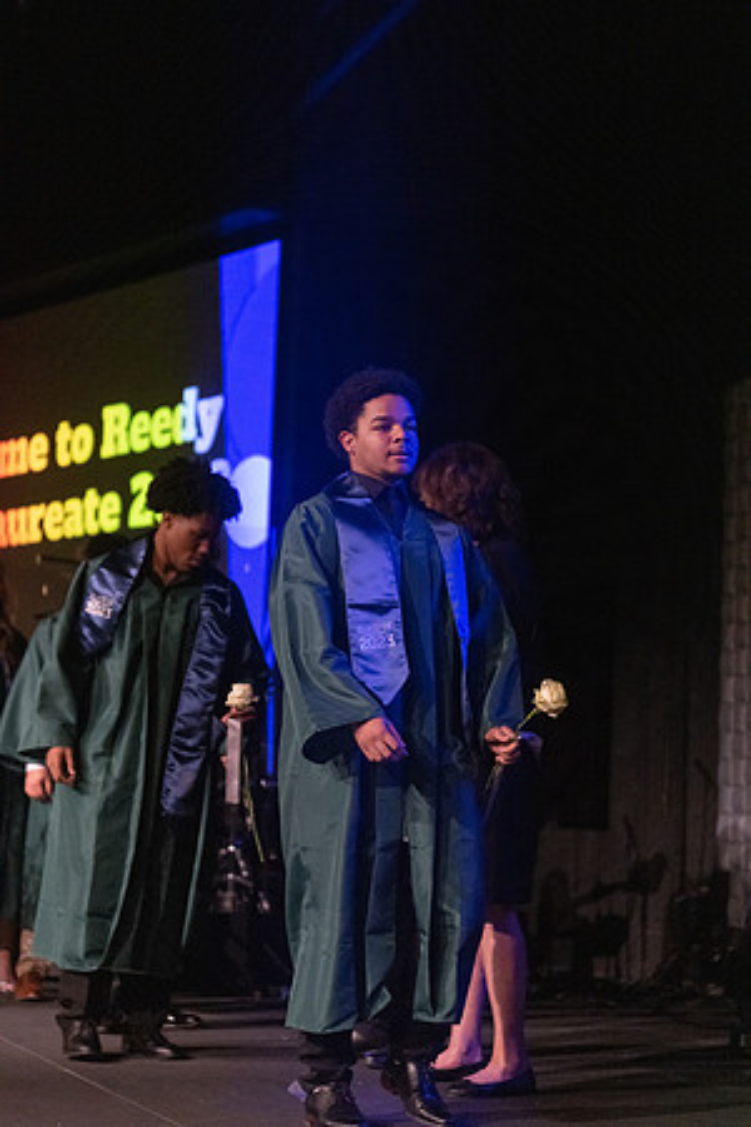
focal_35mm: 70
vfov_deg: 28.8
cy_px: 564
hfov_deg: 19.5
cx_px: 376
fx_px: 2190
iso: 16000
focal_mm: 70
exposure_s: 1/1000
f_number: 2.8
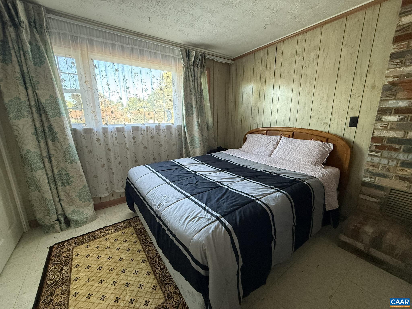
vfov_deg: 85.7
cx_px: 206
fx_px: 167
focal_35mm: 14
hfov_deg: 102.1
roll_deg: +0.2
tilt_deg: -12.9
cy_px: 154
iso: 500
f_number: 2.2
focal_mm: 2.22
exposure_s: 1/60
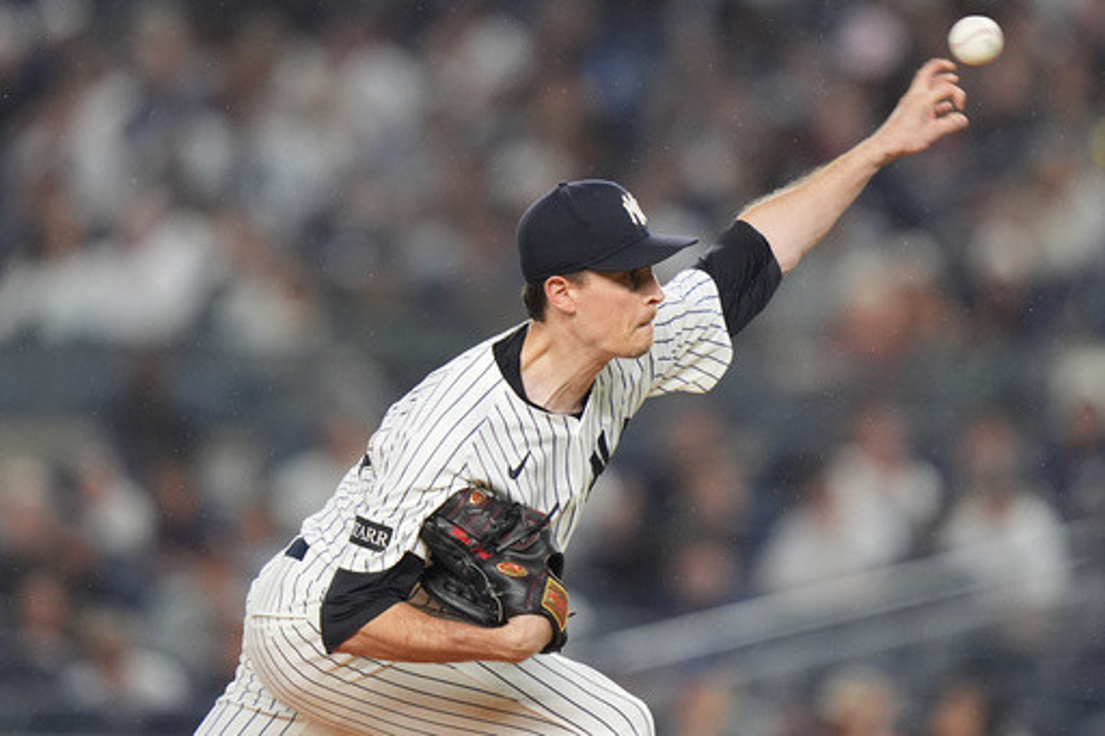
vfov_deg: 3.4
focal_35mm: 400
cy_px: 368
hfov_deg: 5.2
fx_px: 12273
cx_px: 552
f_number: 2.8
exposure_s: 1/2500
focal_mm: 400
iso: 3200
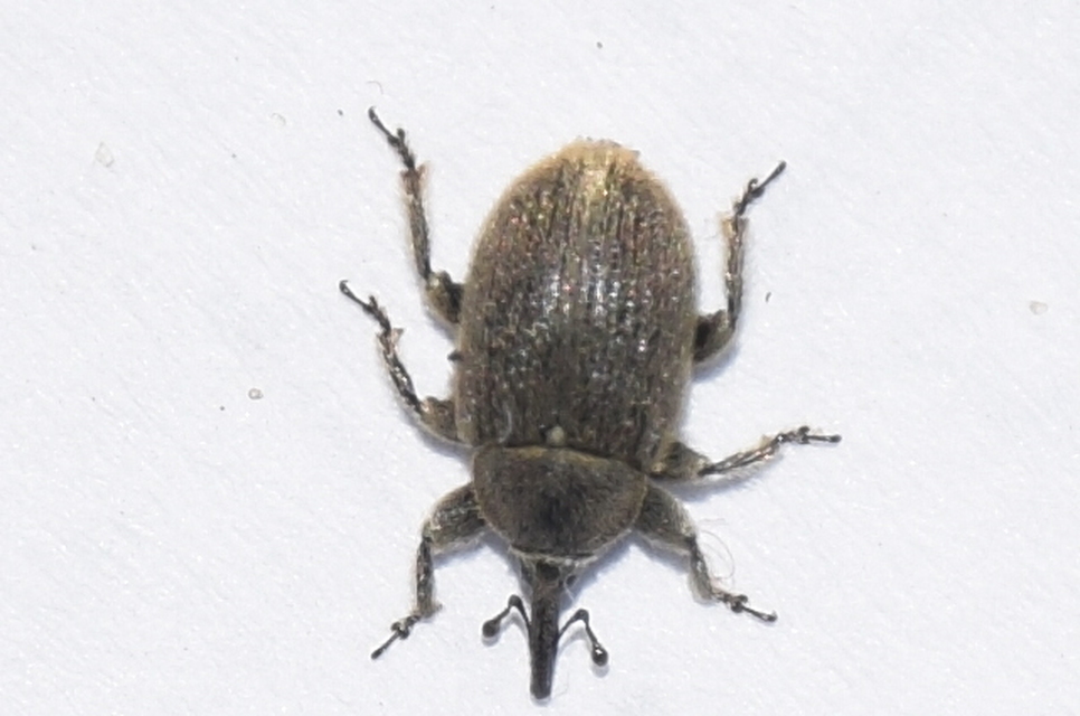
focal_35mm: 210
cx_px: 540
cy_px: 358
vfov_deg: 6.5
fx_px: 6287
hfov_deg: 9.8
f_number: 11
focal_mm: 140
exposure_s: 1/160
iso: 100
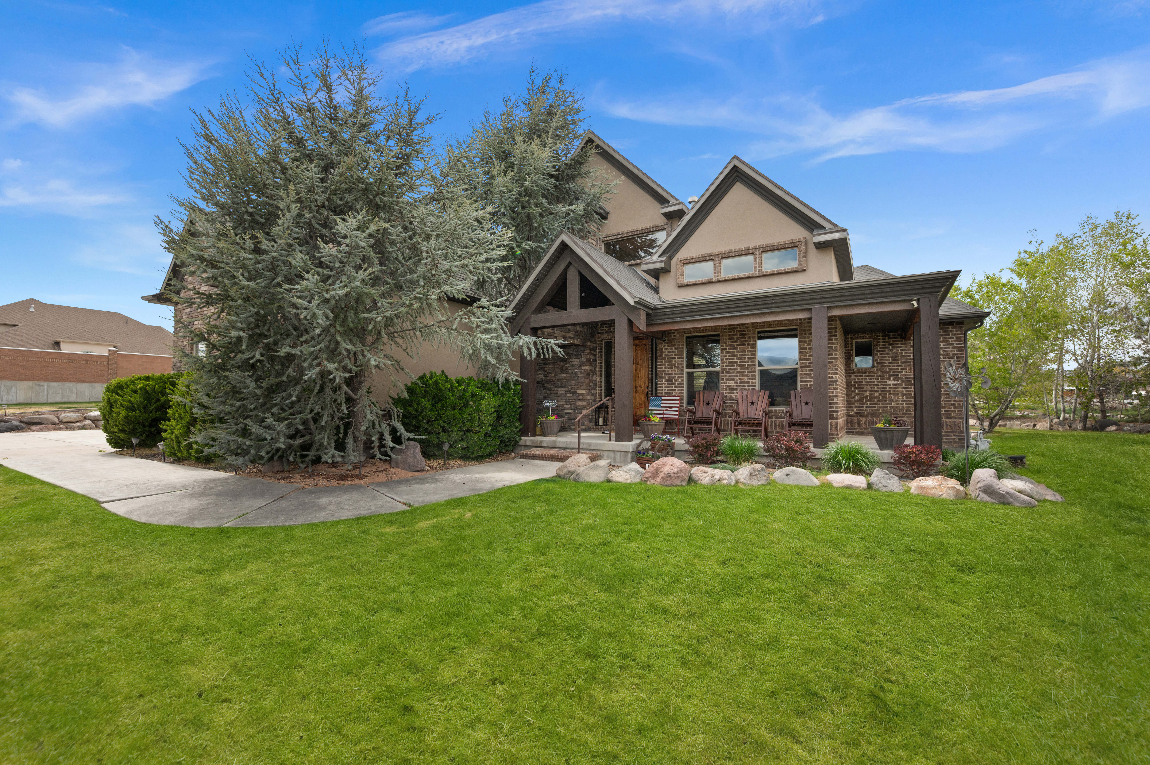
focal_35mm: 15
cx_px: 575
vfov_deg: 77.2
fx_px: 479
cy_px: 382
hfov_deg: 100.4
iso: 500
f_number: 7.1
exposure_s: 1/800
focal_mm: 15
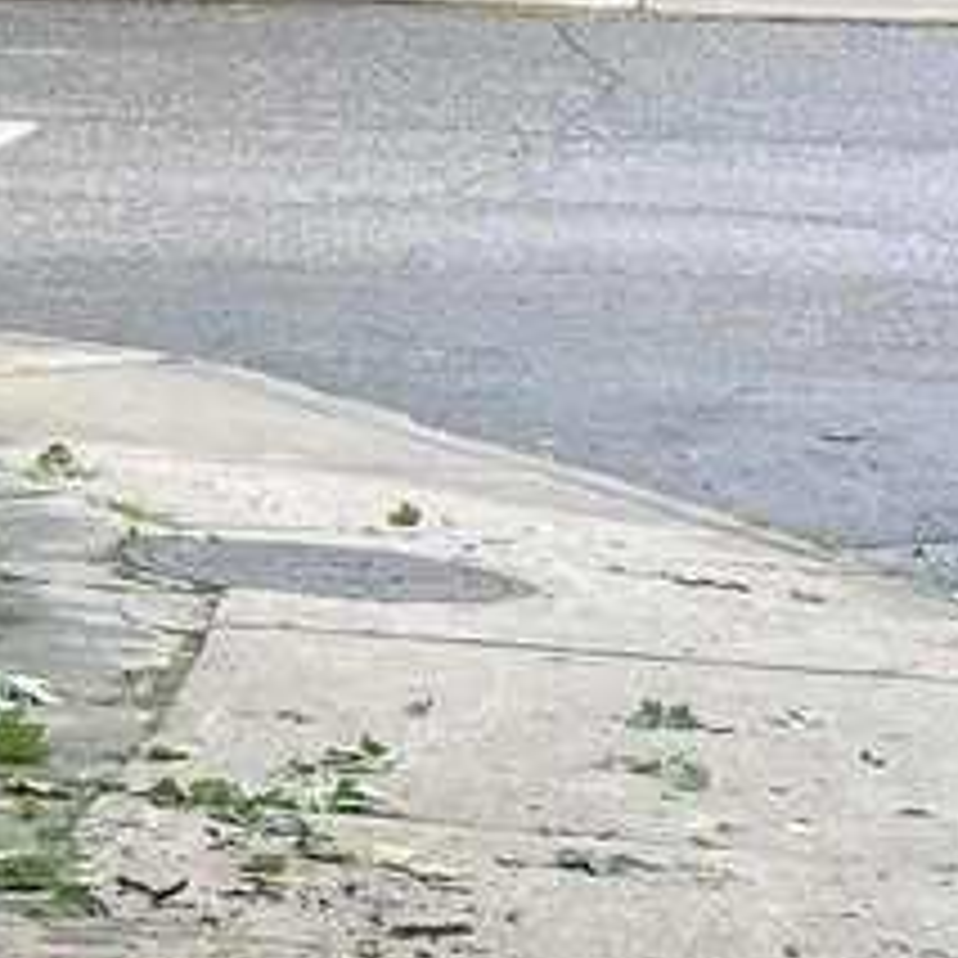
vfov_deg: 10.1
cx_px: -562
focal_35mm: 173
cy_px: 310
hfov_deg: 9.8
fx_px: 5417
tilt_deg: -11.8
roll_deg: -0.8
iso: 50
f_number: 1.6
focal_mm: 5.1
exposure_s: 1/517
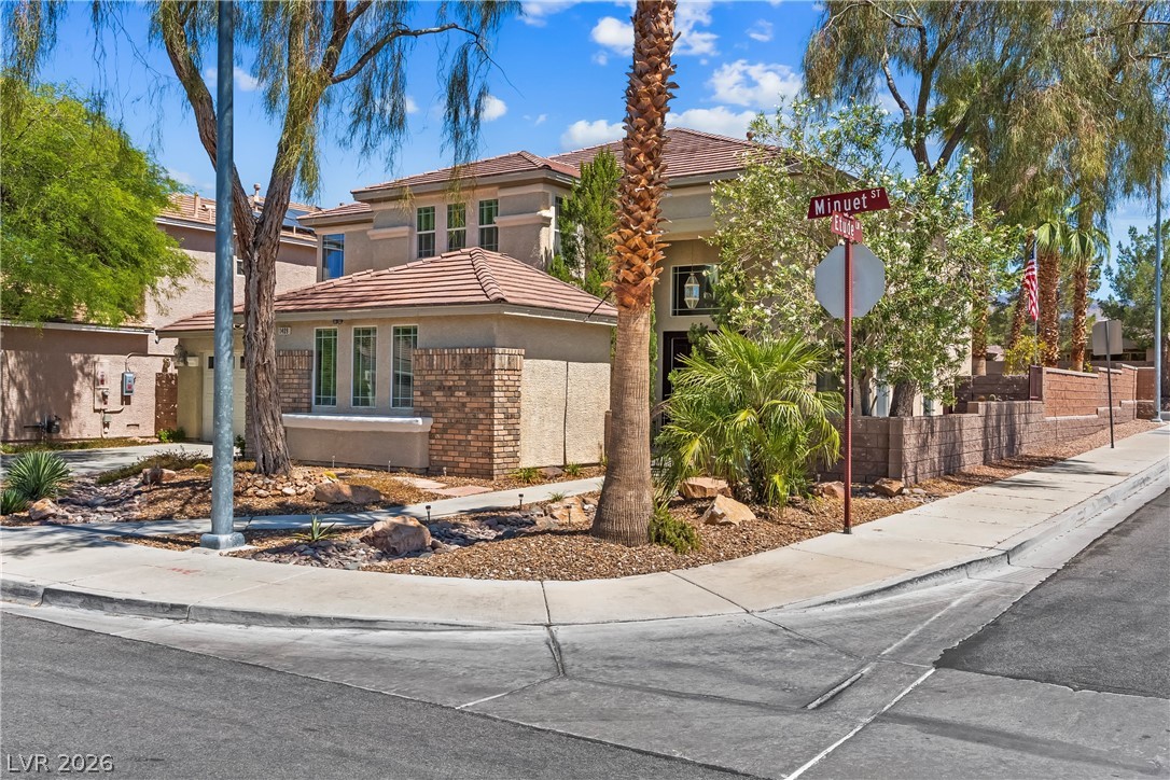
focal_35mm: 31
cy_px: 390
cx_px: 585
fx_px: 1007
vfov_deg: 42.3
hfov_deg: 60.3
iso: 400
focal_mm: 21
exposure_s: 1/8000
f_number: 8
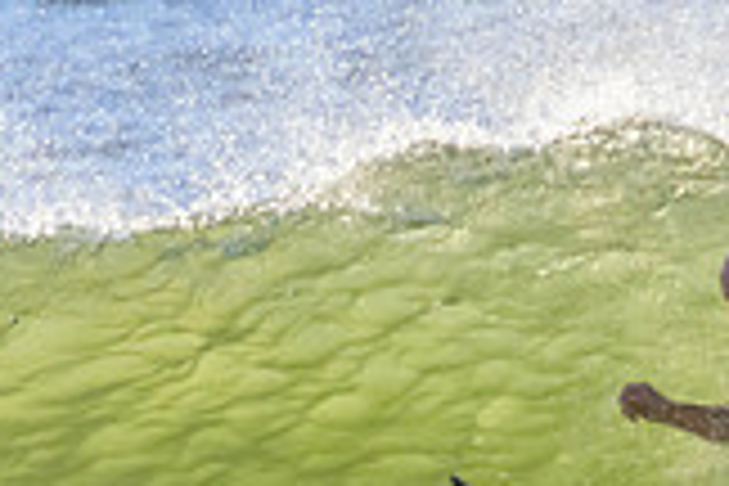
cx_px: 125
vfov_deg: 0.4
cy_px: 573
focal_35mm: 3260
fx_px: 66010
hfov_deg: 0.6
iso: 1400
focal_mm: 800
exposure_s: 1/2000
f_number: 11
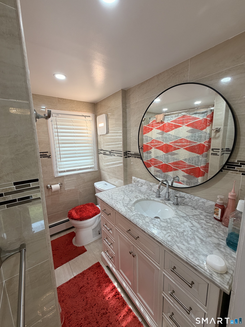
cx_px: 122
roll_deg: +1.5
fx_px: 132
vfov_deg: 102.1
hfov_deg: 85.7
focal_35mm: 14
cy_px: 164
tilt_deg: -9.8
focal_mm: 2.22
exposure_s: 1/120
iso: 125
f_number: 2.2
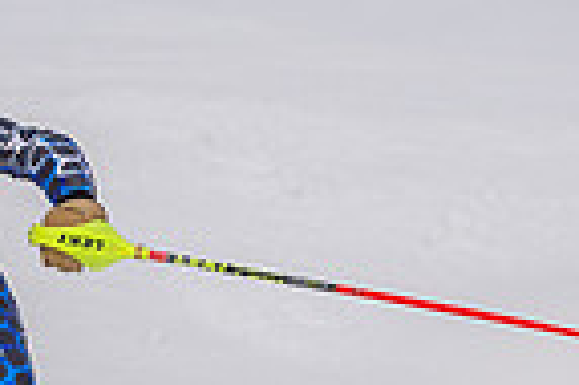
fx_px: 22748
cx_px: -170
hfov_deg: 1.5
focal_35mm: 1416
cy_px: 231
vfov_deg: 1.0
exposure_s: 1/1600
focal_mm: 350
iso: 500
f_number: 6.3
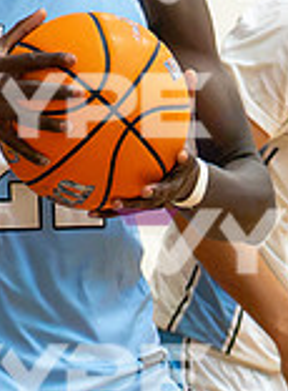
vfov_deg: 3.4
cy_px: 391
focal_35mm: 583
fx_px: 6540
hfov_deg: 2.5
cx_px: 224
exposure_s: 1/1250
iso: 10000
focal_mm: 70
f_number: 3.2
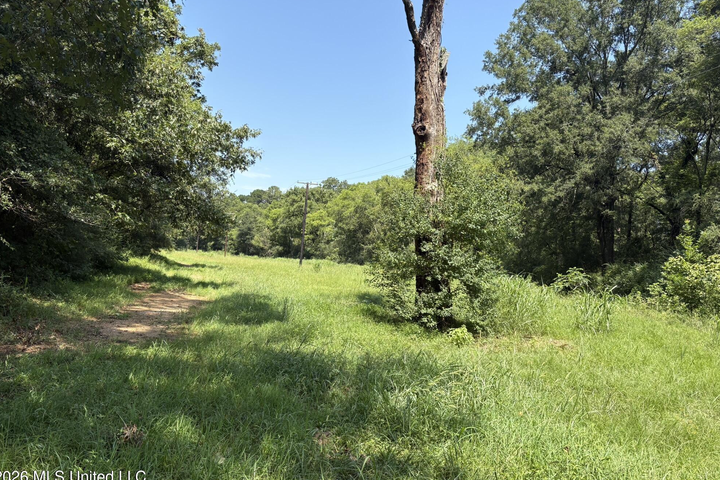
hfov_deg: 65.5
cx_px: 353
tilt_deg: +3.8
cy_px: 223
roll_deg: -4.0
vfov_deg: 46.4
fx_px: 560
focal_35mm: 28
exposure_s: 1/1667
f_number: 1.6
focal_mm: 5.96
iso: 50
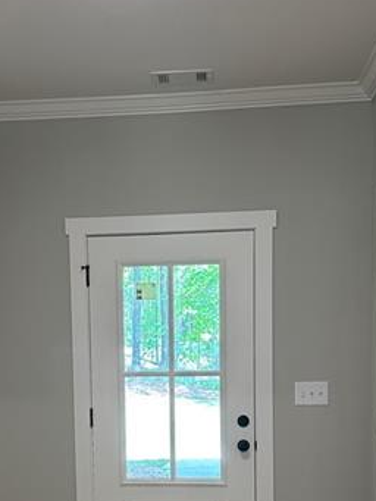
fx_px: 782
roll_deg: +0.0
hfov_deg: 26.9
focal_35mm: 54
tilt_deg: -4.7
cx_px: 137
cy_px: 406
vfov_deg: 34.4
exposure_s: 1/60
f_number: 1.78
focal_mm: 6.86
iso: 125
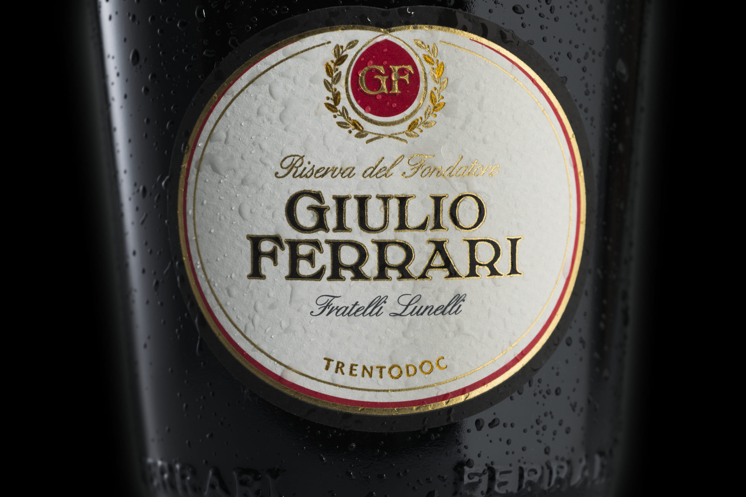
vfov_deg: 22.3
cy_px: 245
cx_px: 376
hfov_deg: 32.9
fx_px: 1264
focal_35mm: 61
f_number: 8
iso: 100
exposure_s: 1.3
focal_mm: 60
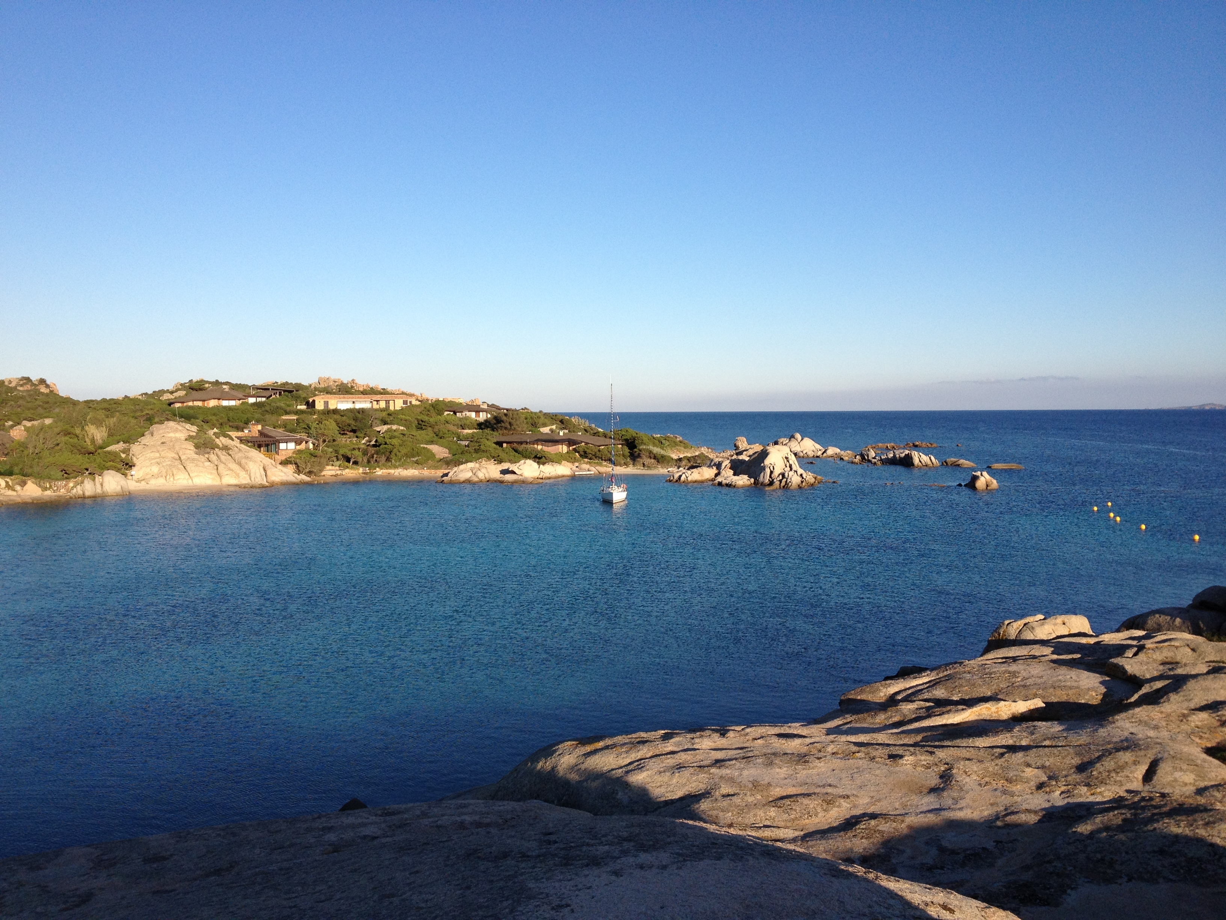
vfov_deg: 40.7
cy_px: 460
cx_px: 613
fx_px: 1240
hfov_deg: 52.6
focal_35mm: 35
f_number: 2.4
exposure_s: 1/1493
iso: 64
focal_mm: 4.28
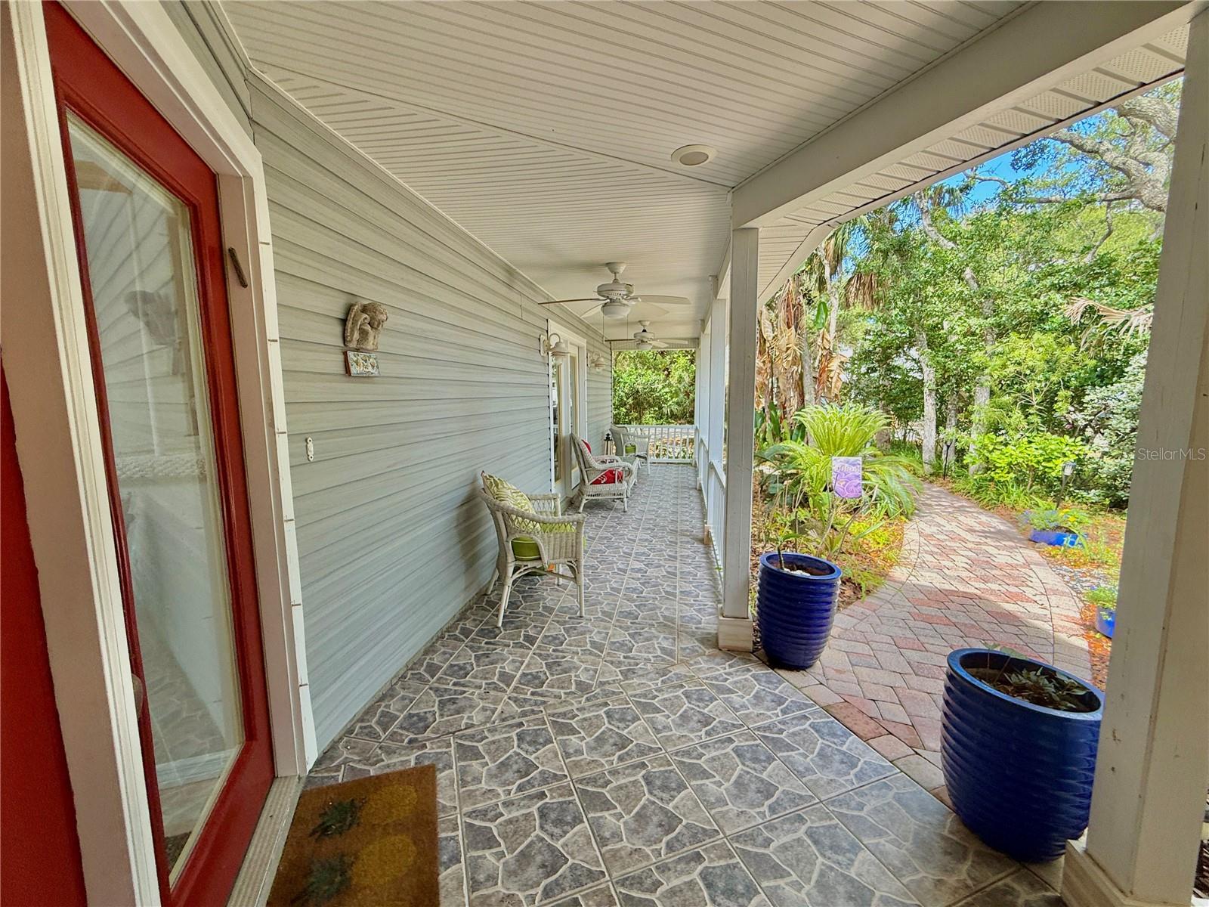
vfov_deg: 85.7
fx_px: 489
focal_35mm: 14
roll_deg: -0.4
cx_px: 604
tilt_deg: -4.3
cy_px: 454
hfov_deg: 102.1
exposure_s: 1/166
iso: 64
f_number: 2.2
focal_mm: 2.22
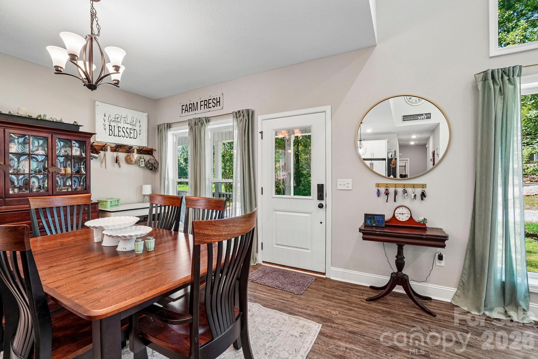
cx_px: 269
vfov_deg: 77.3
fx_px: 224
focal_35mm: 15
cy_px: 180
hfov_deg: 100.4
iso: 400
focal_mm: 10
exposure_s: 1/25
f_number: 8
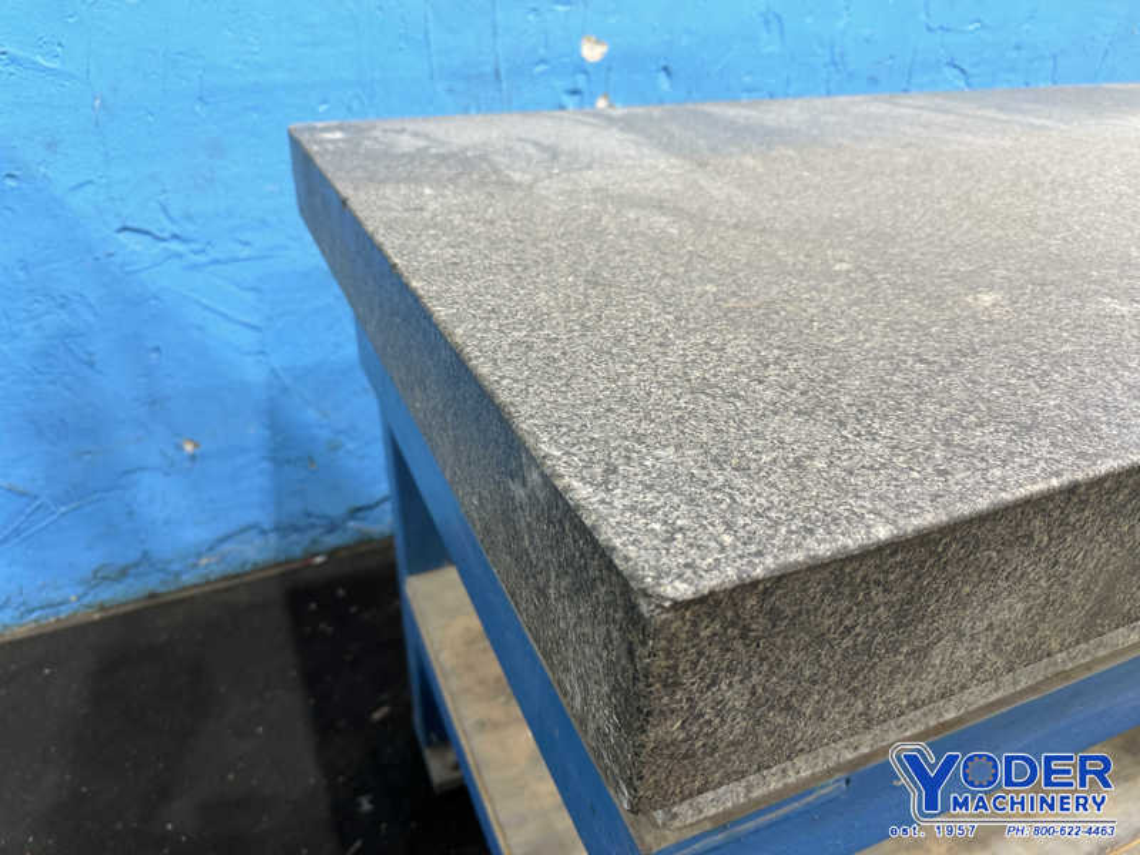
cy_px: 428
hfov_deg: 71.6
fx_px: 790
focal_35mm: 24
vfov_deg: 56.8
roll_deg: -1.3
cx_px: 570
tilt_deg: -30.8
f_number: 1.78
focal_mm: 6.86
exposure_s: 1/60
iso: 250
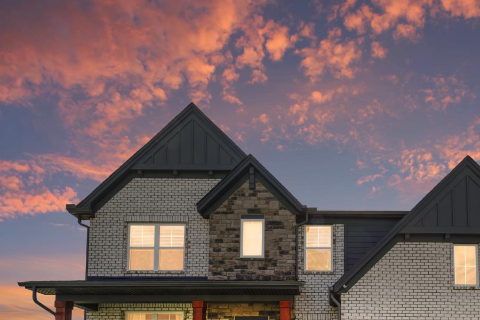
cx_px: 335
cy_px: 258
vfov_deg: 48.3
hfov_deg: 68.6
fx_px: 333
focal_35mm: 25
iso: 100
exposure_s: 1/500
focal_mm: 10
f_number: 8
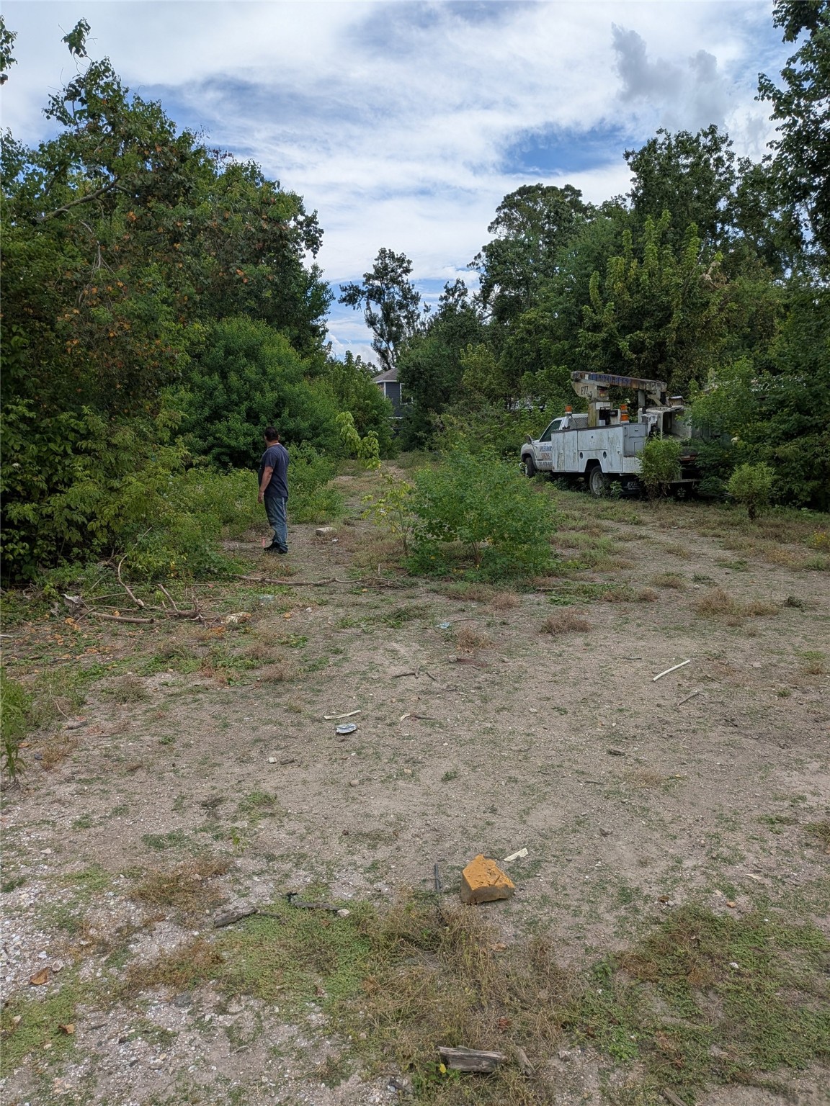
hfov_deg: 56.8
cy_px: 553
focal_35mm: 24
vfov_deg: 71.6
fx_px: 767
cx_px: 415
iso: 30
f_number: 1.7
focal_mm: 4.53
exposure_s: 1/1692
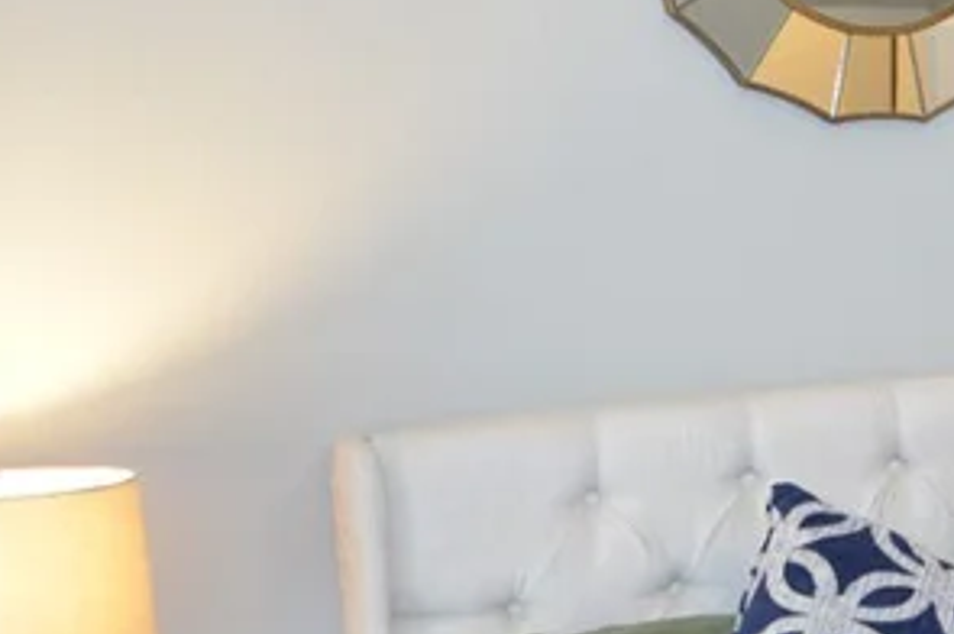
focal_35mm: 104
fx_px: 2753
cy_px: 307
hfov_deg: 17.9
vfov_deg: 13.1
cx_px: 1361
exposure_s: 1/40
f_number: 3.5
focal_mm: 20
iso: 800
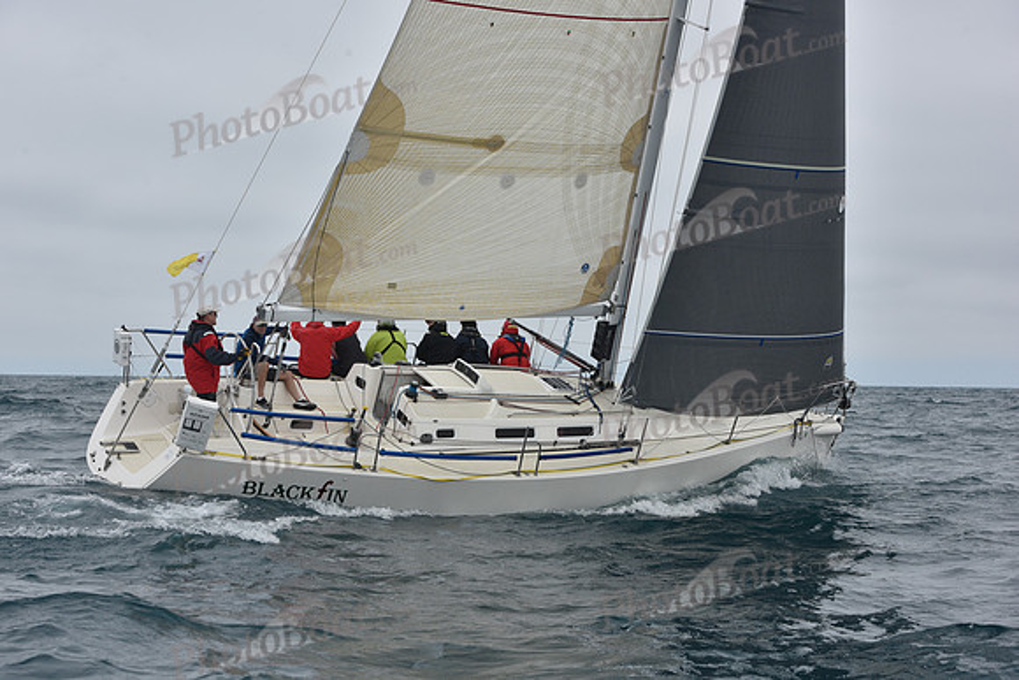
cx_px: 510
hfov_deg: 28.8
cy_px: 340
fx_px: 1982
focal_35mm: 70
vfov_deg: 19.5
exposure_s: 1/800
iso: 250
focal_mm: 70
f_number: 9
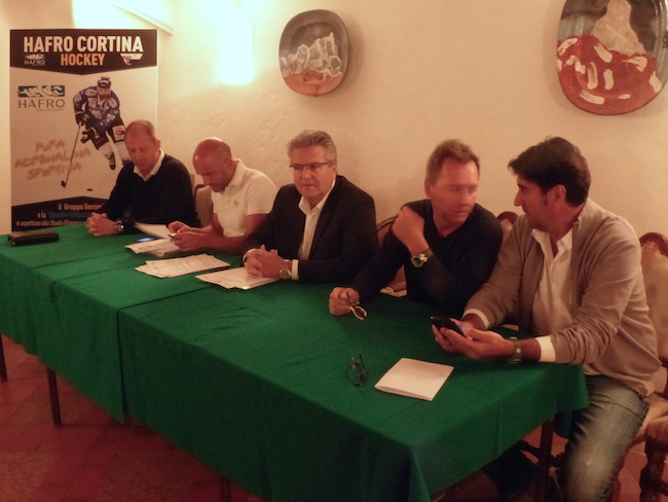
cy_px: 251
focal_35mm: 34
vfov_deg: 41.8
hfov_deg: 53.9
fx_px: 656
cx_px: 334
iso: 1250
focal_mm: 6
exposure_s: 1/4
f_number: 8
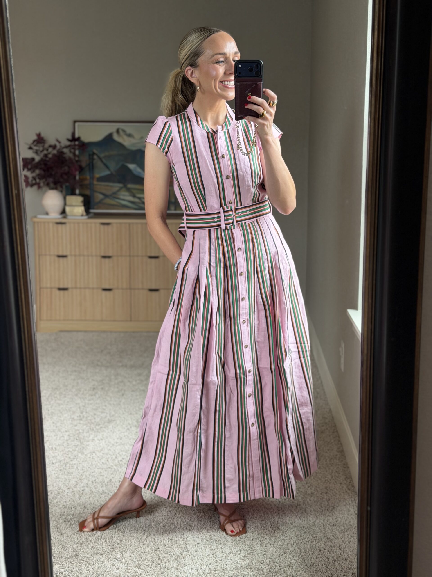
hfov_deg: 30.3
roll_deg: +0.1
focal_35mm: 48
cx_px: 216
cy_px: 288
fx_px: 799
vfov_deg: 39.7
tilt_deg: -20.5
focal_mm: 6.76
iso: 80
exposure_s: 1/120
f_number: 1.78
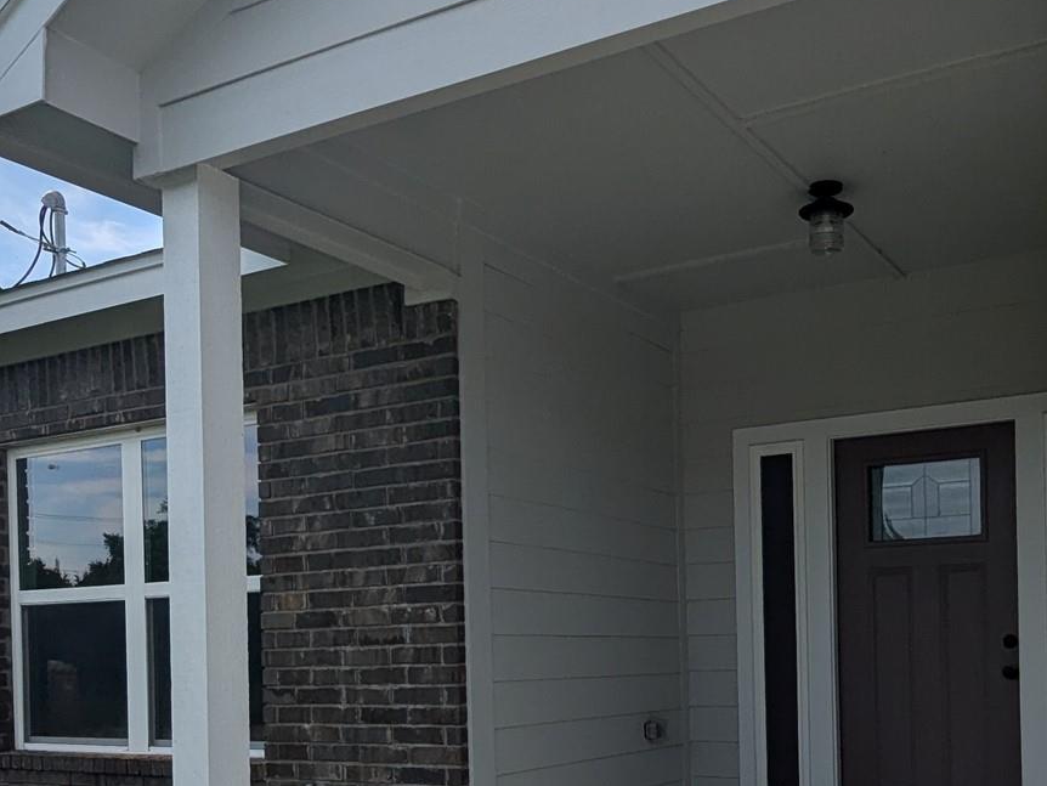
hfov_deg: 48.5
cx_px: 660
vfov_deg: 36.3
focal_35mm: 38
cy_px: 643
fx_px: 1150
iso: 40
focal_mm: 2.35
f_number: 2.2
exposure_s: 1/2268
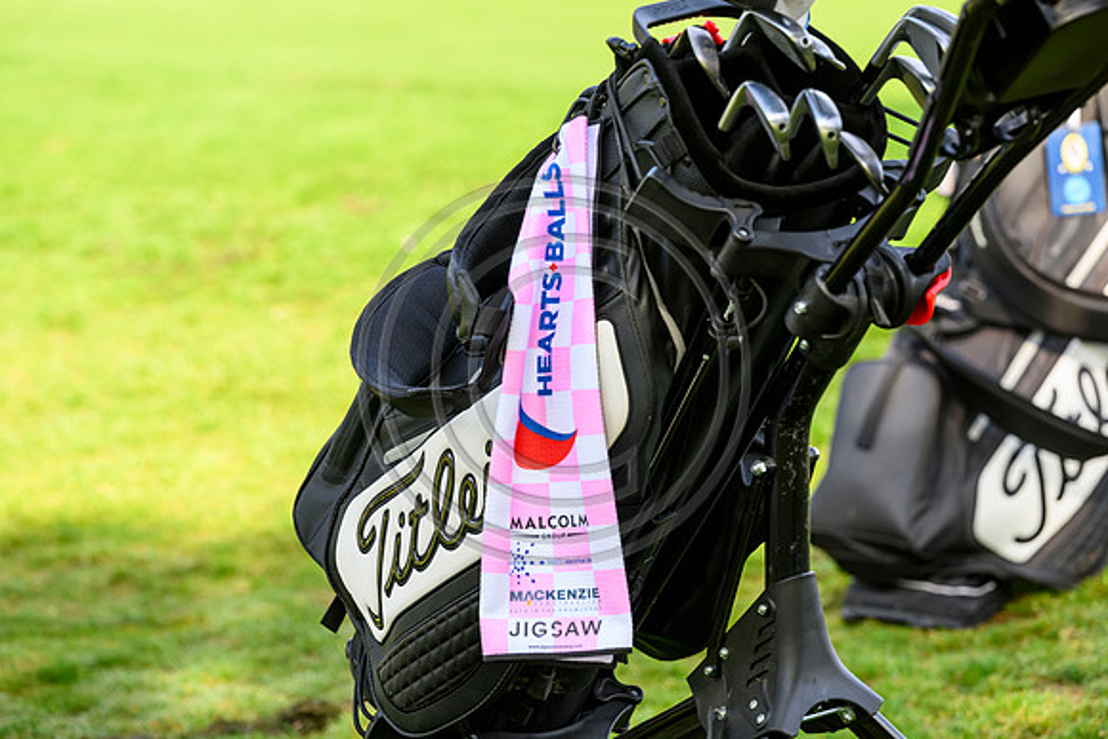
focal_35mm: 165
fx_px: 5079
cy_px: 370
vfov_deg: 8.3
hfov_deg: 12.4
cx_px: 554
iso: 500
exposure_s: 1/400
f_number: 5
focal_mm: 165
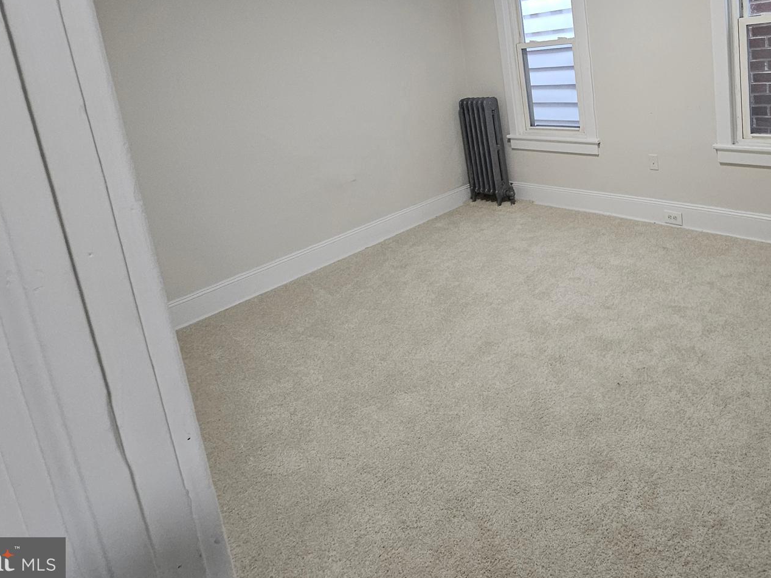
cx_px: 536
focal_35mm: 21
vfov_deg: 58.8
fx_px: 468
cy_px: 120
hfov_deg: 75.6
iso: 250
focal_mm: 1.74
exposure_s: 1/60
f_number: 2.2
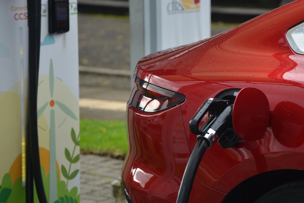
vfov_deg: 8.0
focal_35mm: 172
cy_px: 116
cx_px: 198
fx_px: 1453
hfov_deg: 11.9
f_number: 4
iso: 160
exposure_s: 1/200
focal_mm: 120
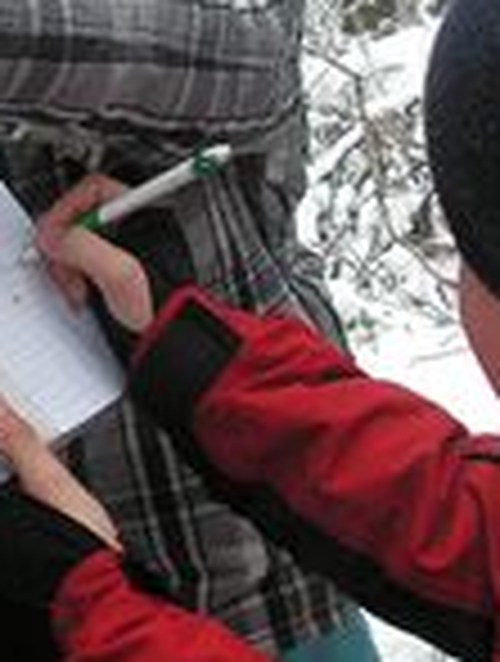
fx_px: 2109
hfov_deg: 13.4
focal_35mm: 110
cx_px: 90
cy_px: 324
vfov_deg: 17.8
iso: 80
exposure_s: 1/50
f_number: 3.2
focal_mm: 6
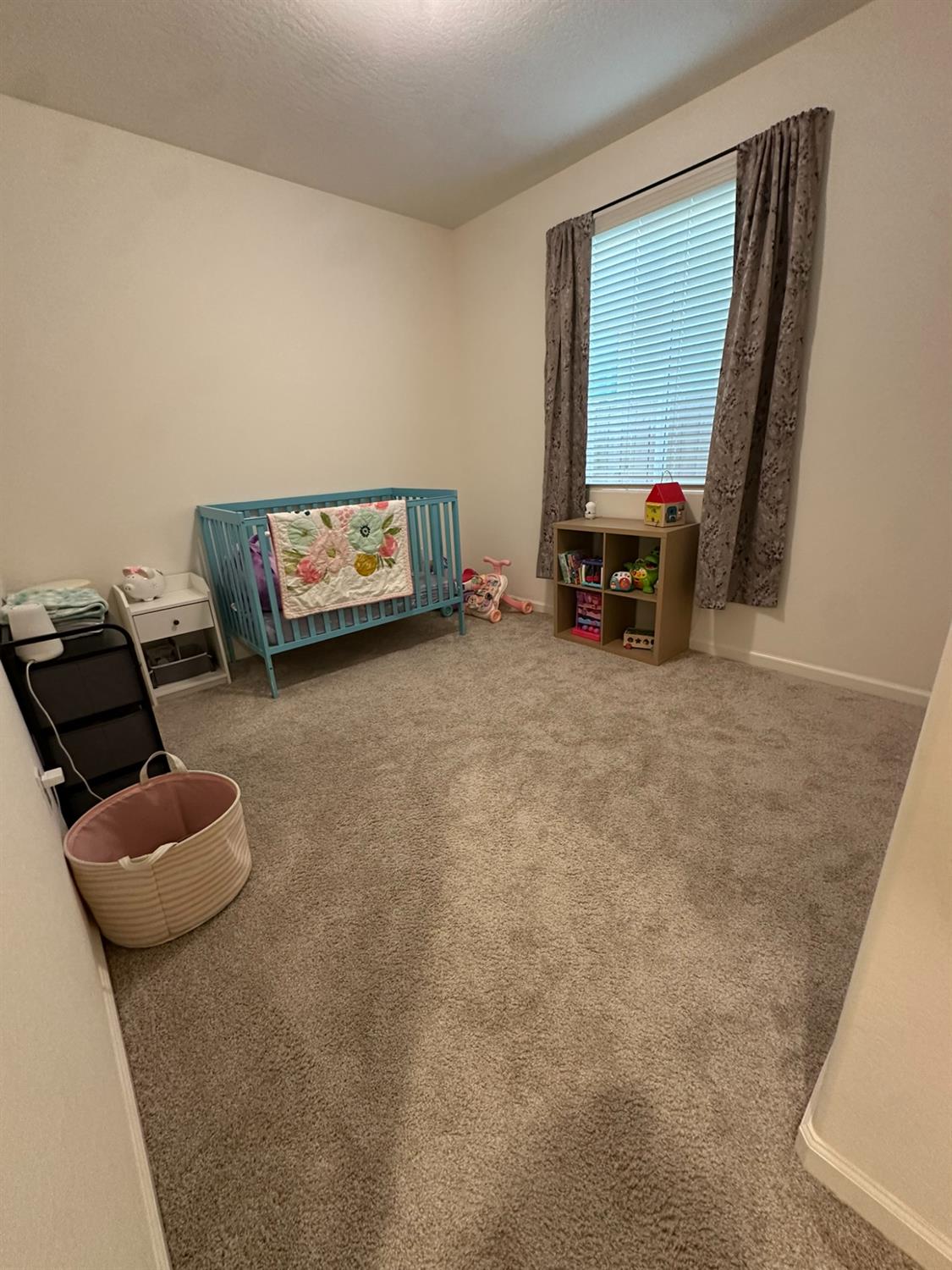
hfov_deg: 85.7
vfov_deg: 102.1
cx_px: 476
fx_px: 513
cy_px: 635
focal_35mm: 14
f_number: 2.2
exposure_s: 1/60
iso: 400
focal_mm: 2.22
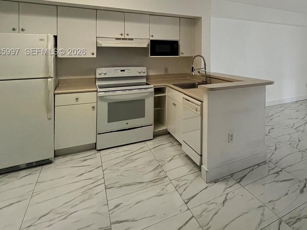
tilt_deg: -0.2
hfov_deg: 63.3
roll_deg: -0.7
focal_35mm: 24
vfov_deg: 53.7
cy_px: 52
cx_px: 259
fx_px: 213
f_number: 1.8
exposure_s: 1/120
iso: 200
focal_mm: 1.57
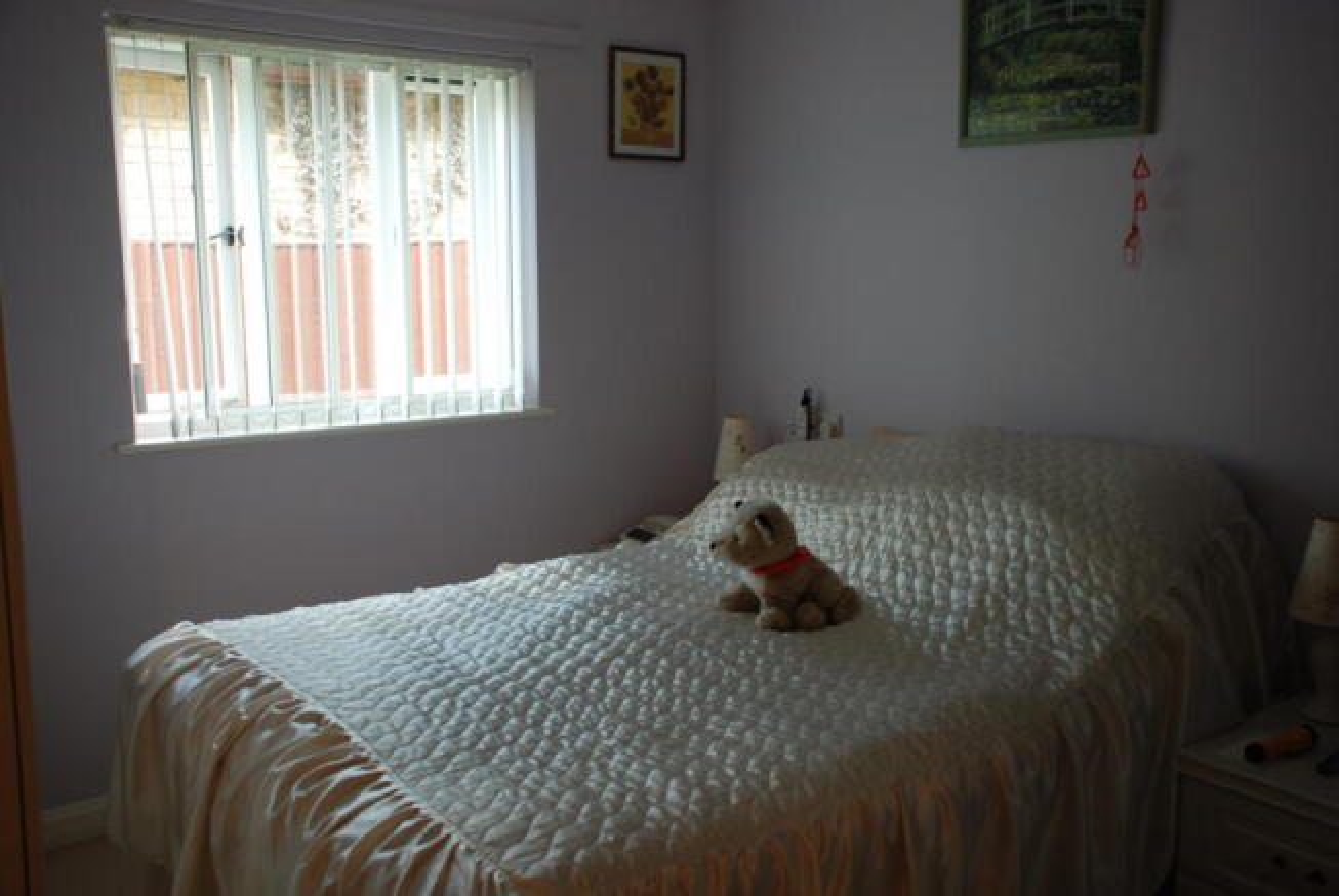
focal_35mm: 33
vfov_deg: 40.1
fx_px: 1229
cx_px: 670
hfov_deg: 57.2
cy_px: 448
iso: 200
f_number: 3.8
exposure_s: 1/30
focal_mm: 22
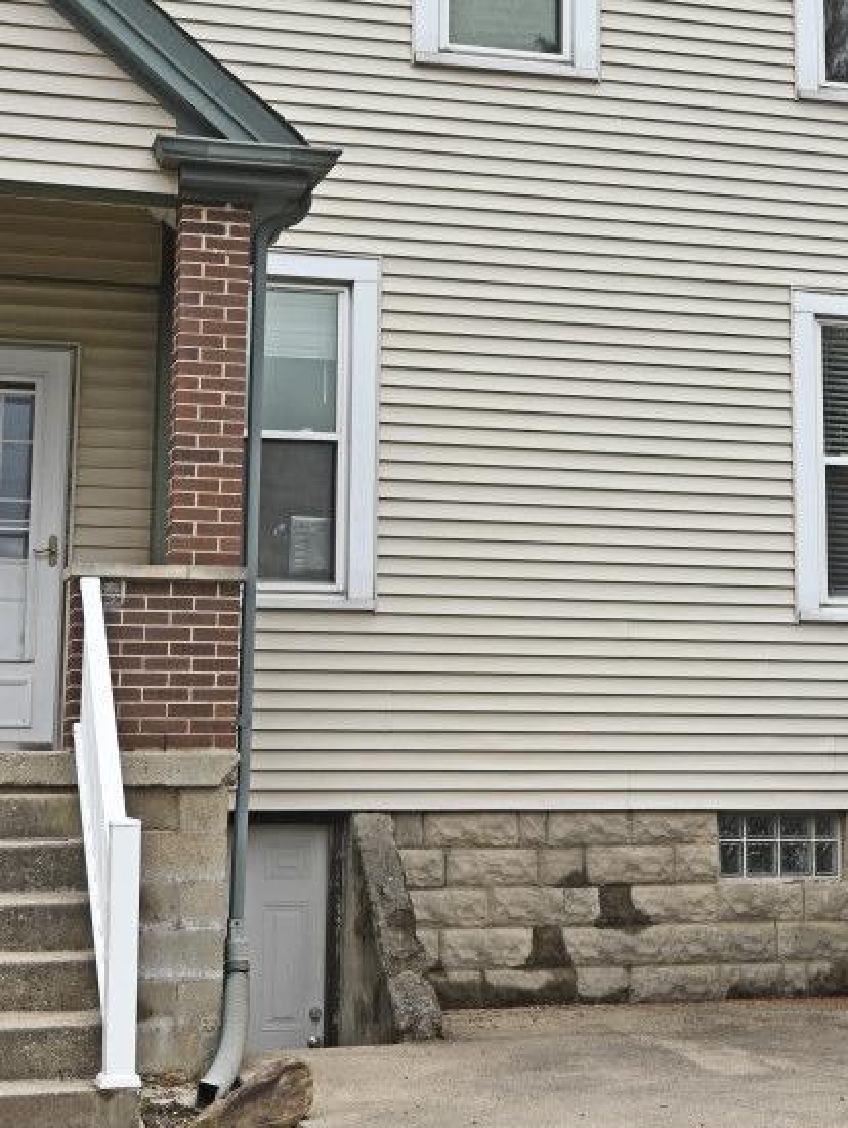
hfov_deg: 21.0
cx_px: 684
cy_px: 366
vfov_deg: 27.8
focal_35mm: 69
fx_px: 2261
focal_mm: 26.5
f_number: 6.3
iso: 100
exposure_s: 1/320
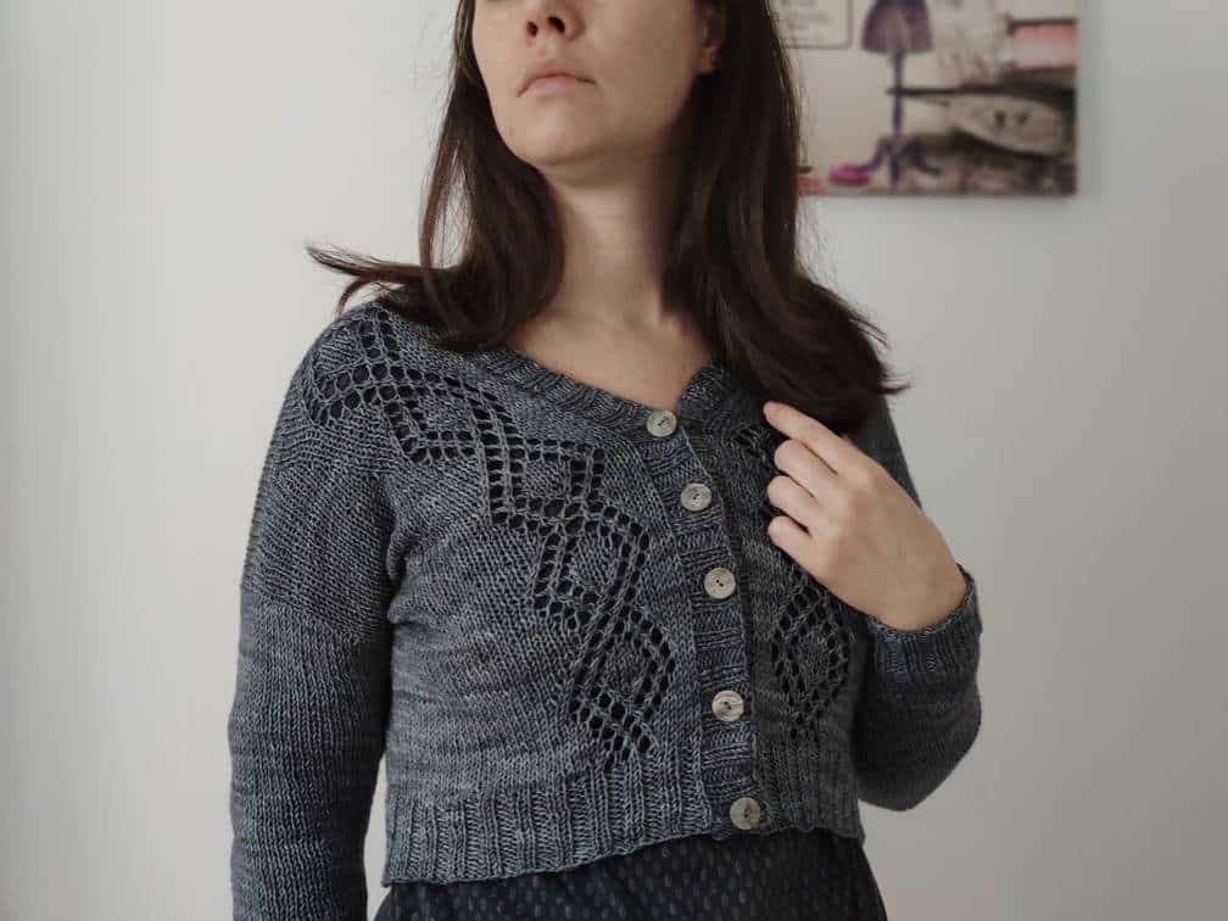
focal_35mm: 41
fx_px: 1454
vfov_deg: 35.1
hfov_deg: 45.8
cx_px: 614
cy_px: 460
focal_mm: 8.16
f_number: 2
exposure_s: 1/33
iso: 1272
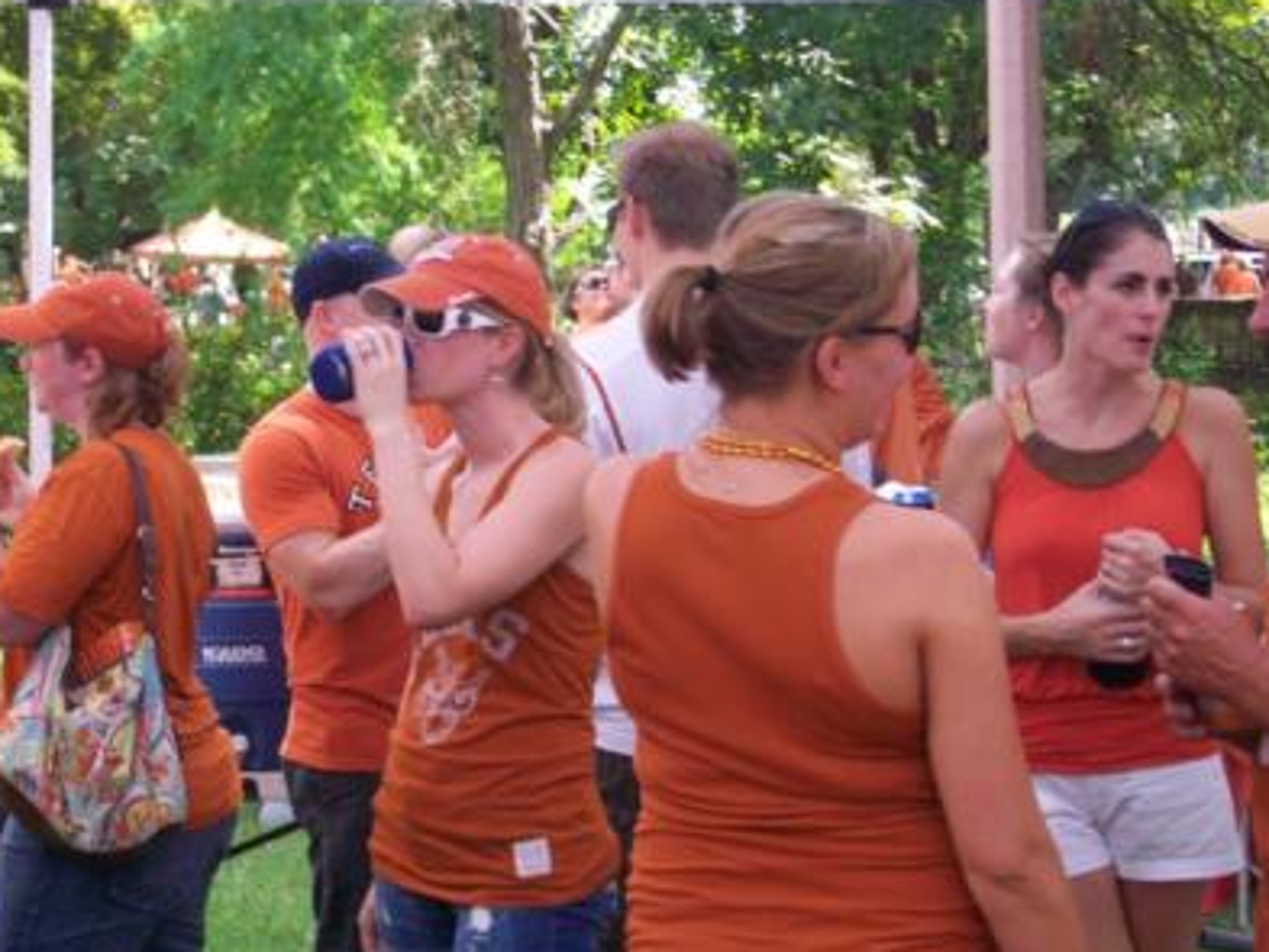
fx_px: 3594
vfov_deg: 15.1
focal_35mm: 98
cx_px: 614
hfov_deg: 20.0
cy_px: 457
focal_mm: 13.7
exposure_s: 1/100
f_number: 4.6
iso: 120
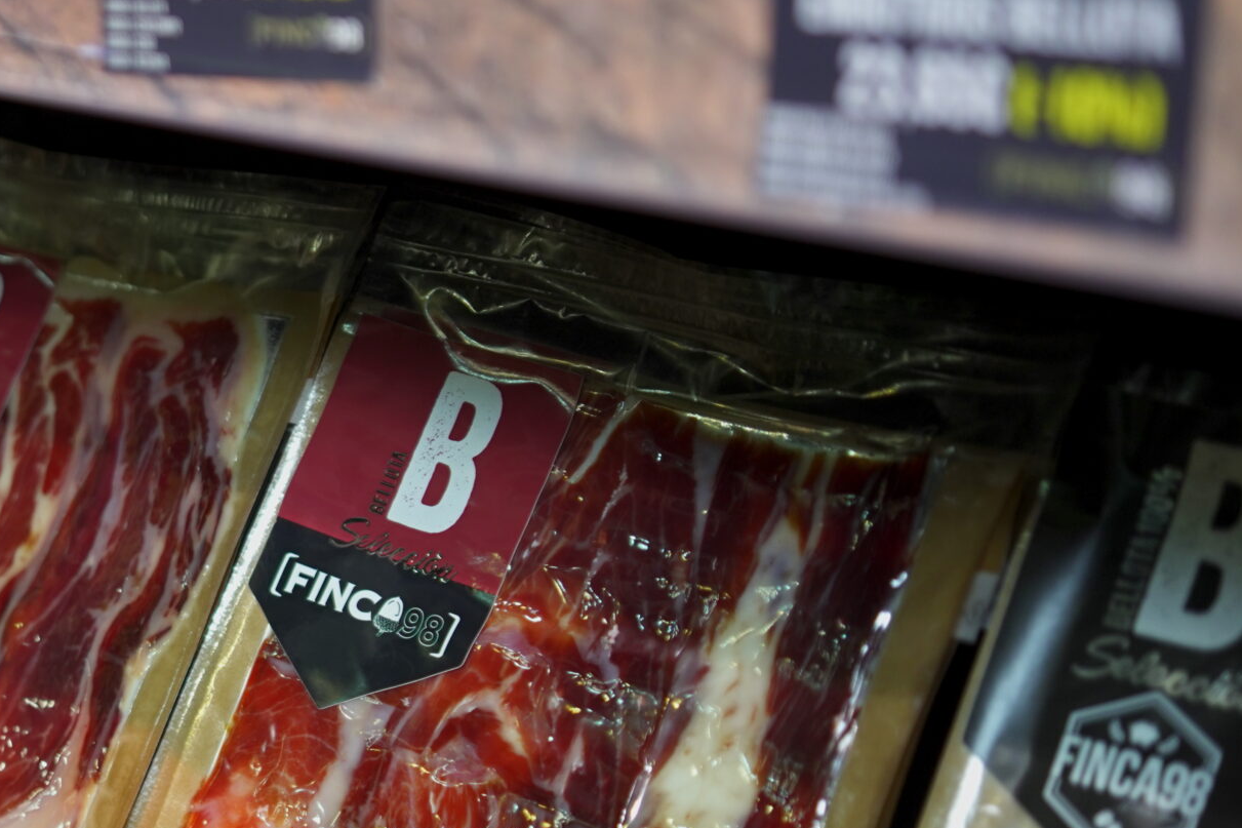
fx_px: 2552
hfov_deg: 26.3
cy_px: 529
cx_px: 87
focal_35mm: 74
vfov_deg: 18.4
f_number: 2.8
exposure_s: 1/125
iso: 640
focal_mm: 35
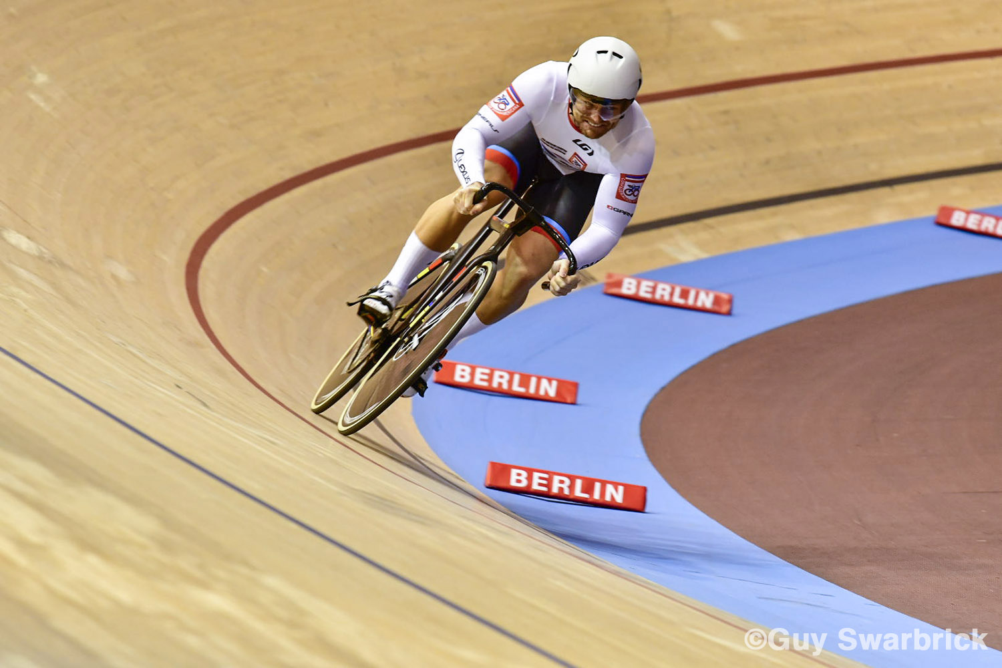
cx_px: 501
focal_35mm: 450
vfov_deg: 3.1
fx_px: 12524
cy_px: 334
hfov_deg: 4.6
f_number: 5.6
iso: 720
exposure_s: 1/400
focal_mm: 300
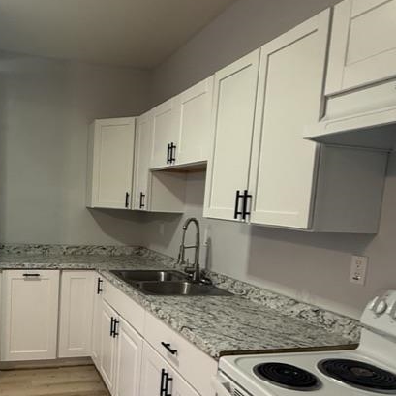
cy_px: 249
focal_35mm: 31
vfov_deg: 51.9
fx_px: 401
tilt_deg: -6.2
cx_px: 110
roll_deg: -3.1
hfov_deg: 50.8
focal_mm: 2.22
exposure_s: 1/60
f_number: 2.2
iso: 250
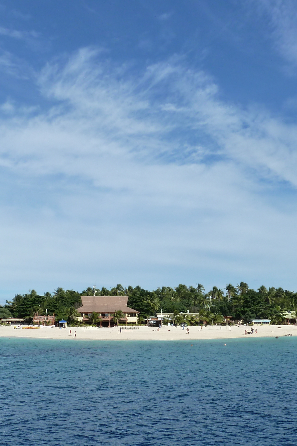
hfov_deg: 29.0
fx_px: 569
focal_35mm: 46
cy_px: 286
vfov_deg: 42.3
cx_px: 205
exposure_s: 1/500
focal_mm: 4.1
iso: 125
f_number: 5.6
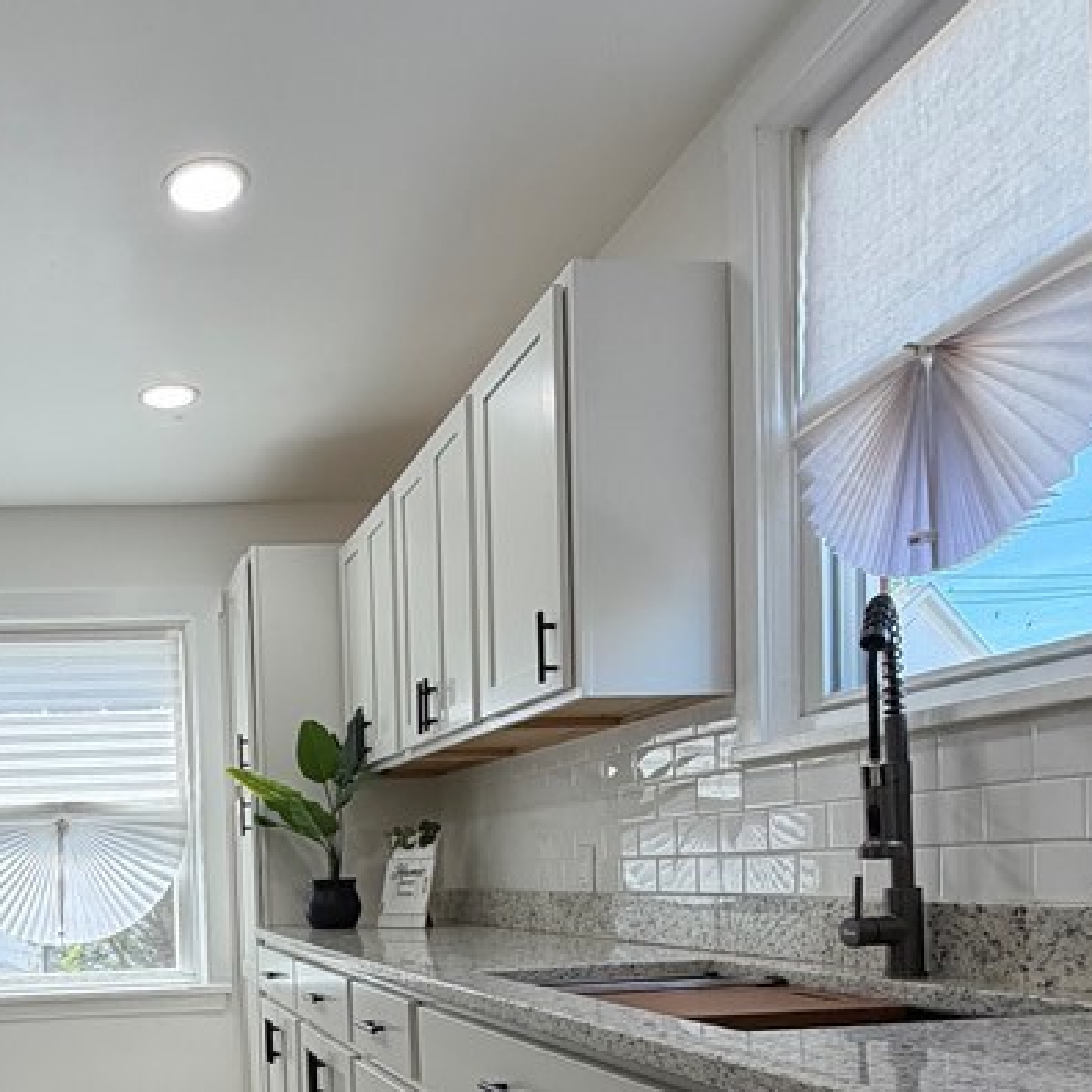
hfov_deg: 47.2
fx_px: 1142
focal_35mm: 32
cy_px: 918
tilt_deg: -1.8
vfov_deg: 47.4
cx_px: 160
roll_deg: +2.5
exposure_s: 1/120
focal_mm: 2.22
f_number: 2.2
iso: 80
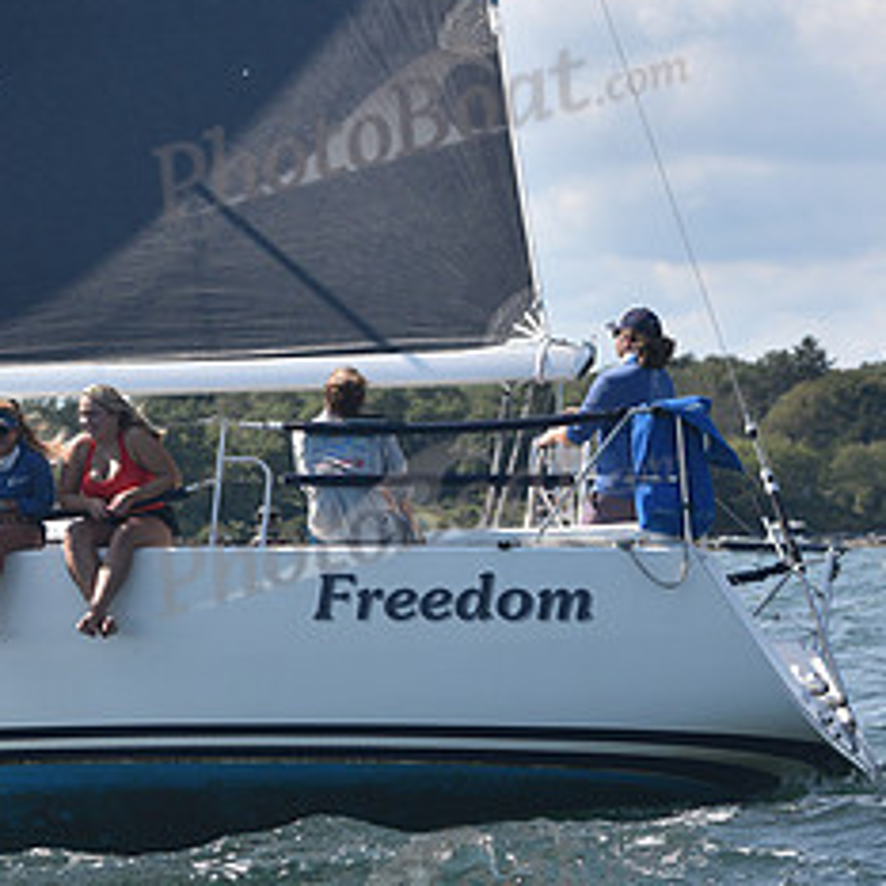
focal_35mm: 148
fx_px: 4286
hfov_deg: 11.7
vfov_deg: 11.8
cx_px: -42
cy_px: 375
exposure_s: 1/1000
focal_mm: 70
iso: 250
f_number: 4.5
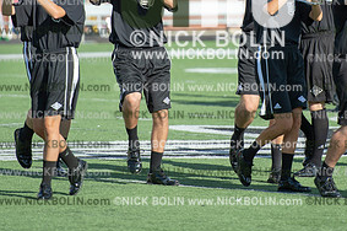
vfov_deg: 3.3
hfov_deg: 5.0
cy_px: 1
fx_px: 3947
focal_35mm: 410
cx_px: 207
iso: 160
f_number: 2.8
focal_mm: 200
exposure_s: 1/2000
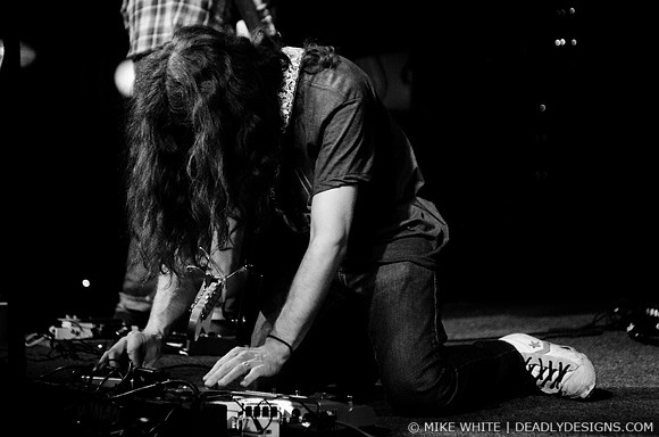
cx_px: 330
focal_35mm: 87
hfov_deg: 23.4
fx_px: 1589
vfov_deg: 15.6
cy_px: 218
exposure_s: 1/60
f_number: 2.8
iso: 1600
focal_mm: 58
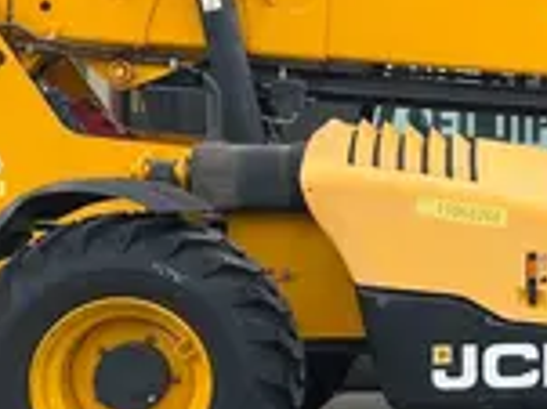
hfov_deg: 19.2
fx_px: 1500
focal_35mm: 95
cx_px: 692
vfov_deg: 15.5
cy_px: 190
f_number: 1.6
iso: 50
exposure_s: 1/913
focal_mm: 5.1
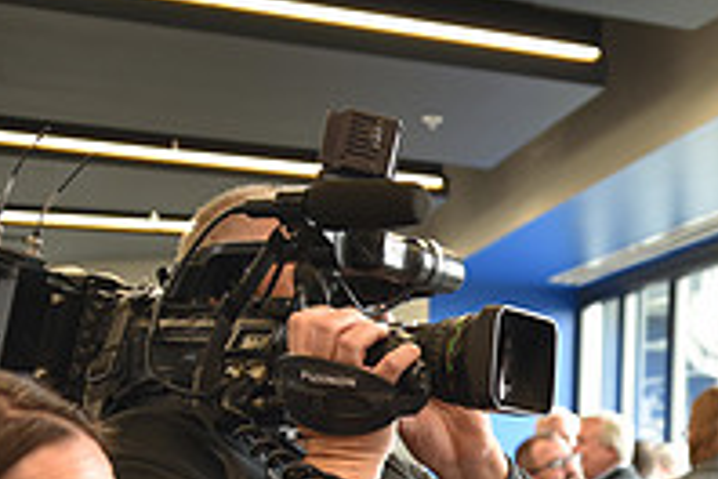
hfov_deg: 25.2
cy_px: 673
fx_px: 1516
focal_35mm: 76
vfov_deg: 16.6
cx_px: 740
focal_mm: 26
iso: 400
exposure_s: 1/50
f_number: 2.8
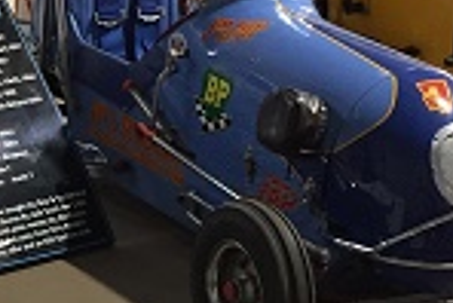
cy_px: 162
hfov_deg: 15.1
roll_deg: +0.8
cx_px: -11
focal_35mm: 133
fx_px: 1675
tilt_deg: -16.6
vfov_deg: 10.3
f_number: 2.2
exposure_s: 1/33
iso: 160
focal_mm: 4.15
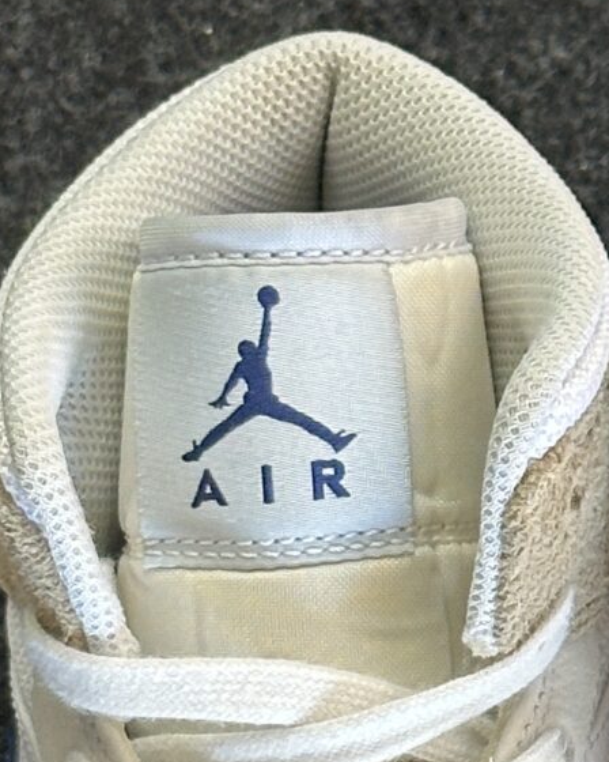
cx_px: 576
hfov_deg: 7.2
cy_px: 1055
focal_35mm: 214
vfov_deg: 8.9
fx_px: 4821
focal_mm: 6.86
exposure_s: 1/50
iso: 100
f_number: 1.78
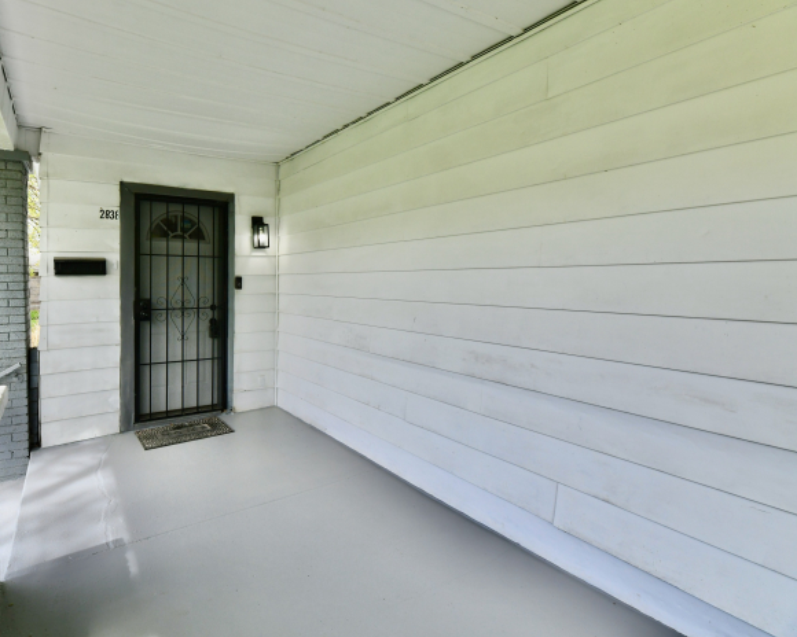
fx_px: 401
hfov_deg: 87.8
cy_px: 298
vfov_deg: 76.9
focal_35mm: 17
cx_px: 298
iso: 640
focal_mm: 14
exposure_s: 1/250
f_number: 8
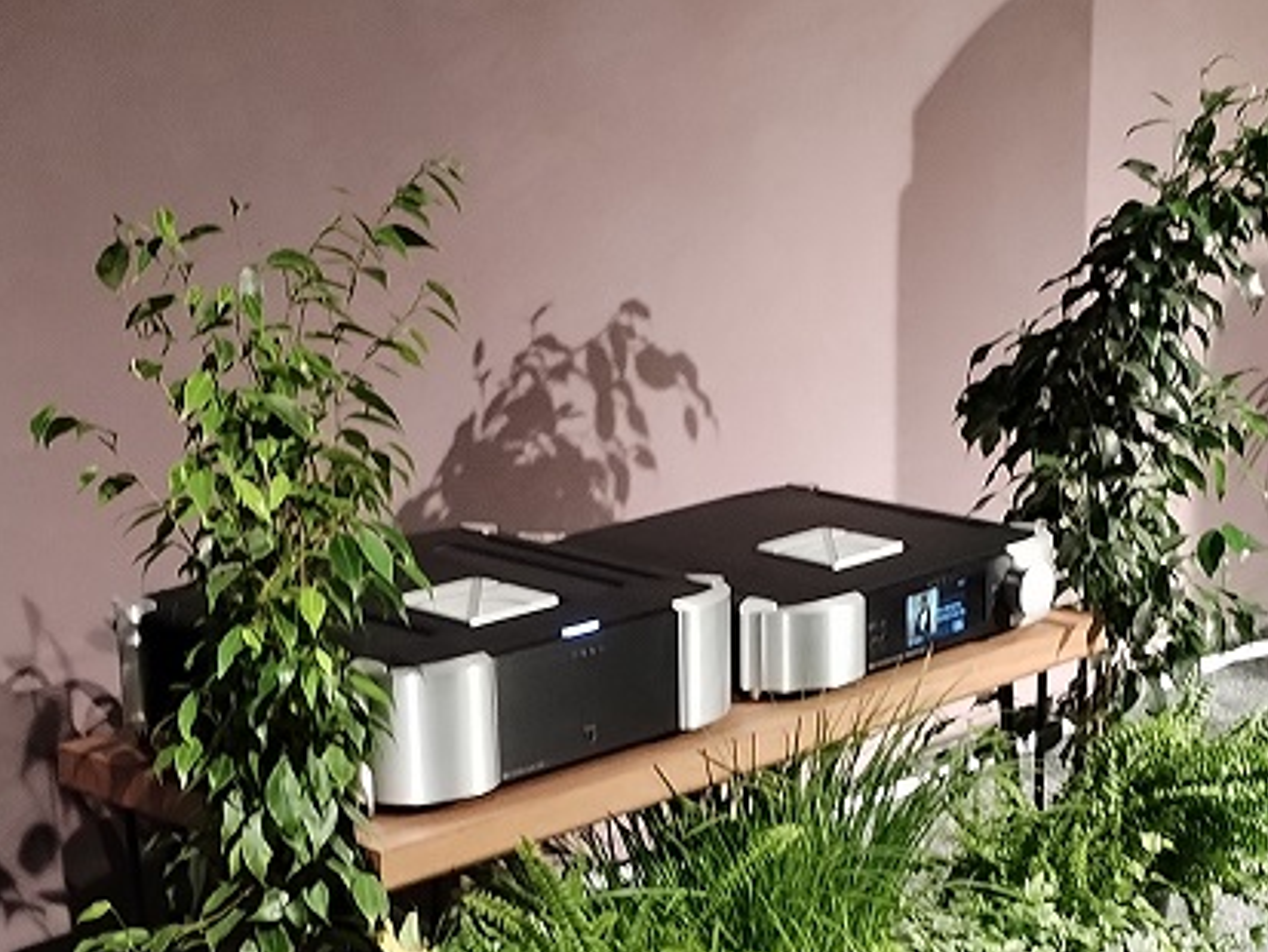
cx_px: 760
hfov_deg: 20.2
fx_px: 3554
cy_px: 892
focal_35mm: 97
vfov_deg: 15.1
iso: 764
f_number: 1.8
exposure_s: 1/25
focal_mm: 4.75
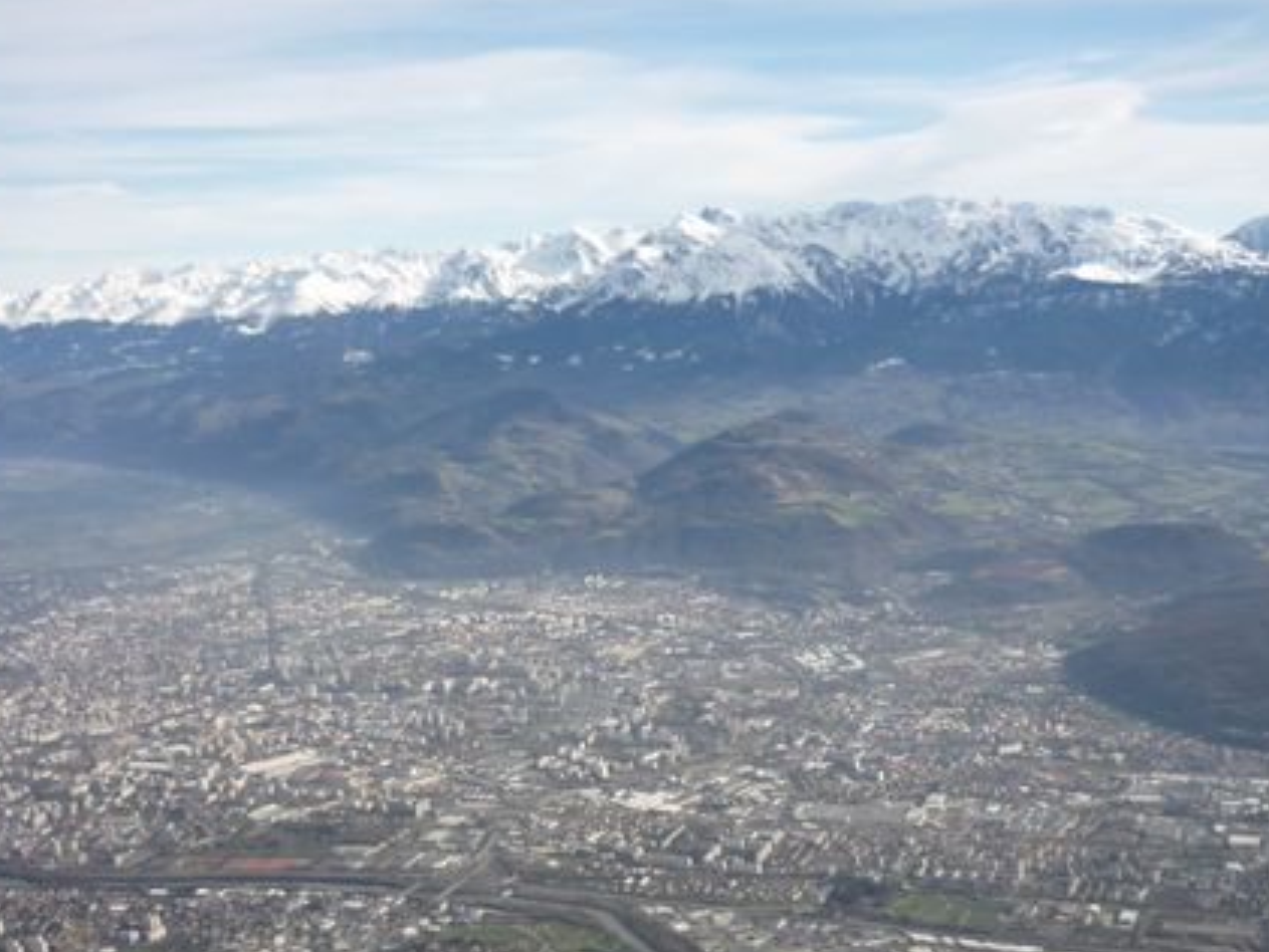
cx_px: 669
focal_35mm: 47
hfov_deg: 40.4
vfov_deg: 30.7
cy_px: 639
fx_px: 1723
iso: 100
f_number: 8
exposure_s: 1/160
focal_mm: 5.5
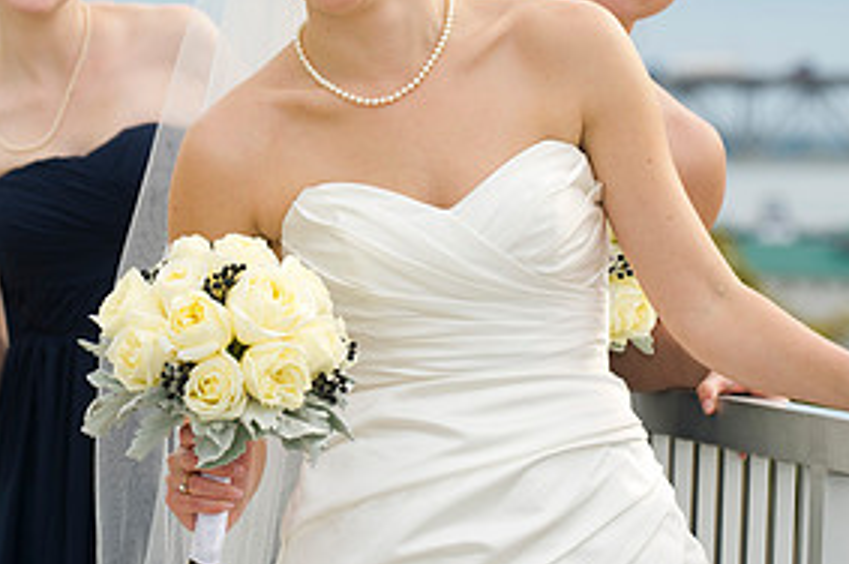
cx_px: 192
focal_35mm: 256
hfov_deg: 8.0
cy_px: 87
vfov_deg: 5.3
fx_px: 6030
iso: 200
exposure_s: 1/200
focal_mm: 125
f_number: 4.5
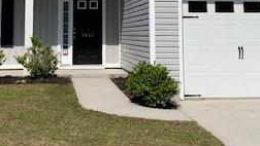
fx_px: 497
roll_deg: +0.6
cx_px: 115
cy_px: -21
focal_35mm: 72
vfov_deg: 16.2
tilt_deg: +5.0
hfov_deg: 29.3
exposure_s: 1/4464
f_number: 1.8
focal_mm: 4.25
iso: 25
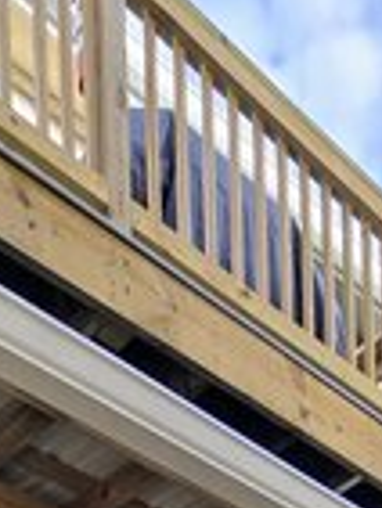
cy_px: 1077
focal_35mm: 59
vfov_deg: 17.9
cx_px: 231
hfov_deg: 24.8
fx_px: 867
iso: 50
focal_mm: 2.2
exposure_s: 1/523
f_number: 2.2
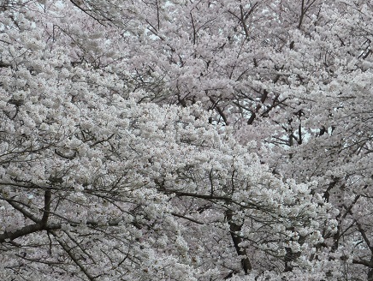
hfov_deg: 10.7
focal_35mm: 185
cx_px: 216
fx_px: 1996
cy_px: 162
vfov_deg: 8.0
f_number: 4.5
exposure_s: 1/125
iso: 80
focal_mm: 25.9
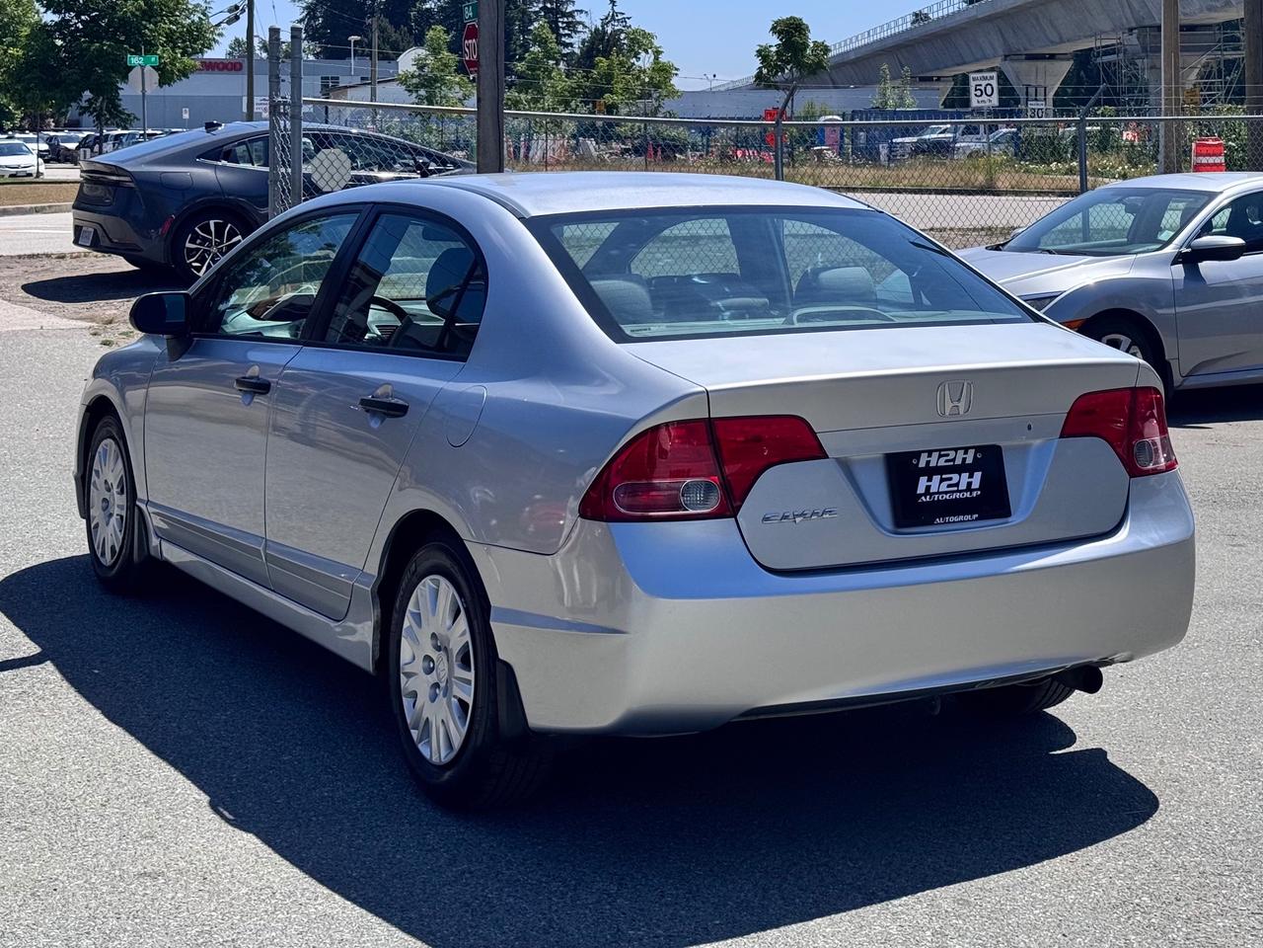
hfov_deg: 39.7
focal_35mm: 48
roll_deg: +0.8
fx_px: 1751
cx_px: 632
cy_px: 474
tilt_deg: -5.4
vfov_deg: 30.3
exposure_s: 1/4975
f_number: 1.78
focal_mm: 6.76
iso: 64
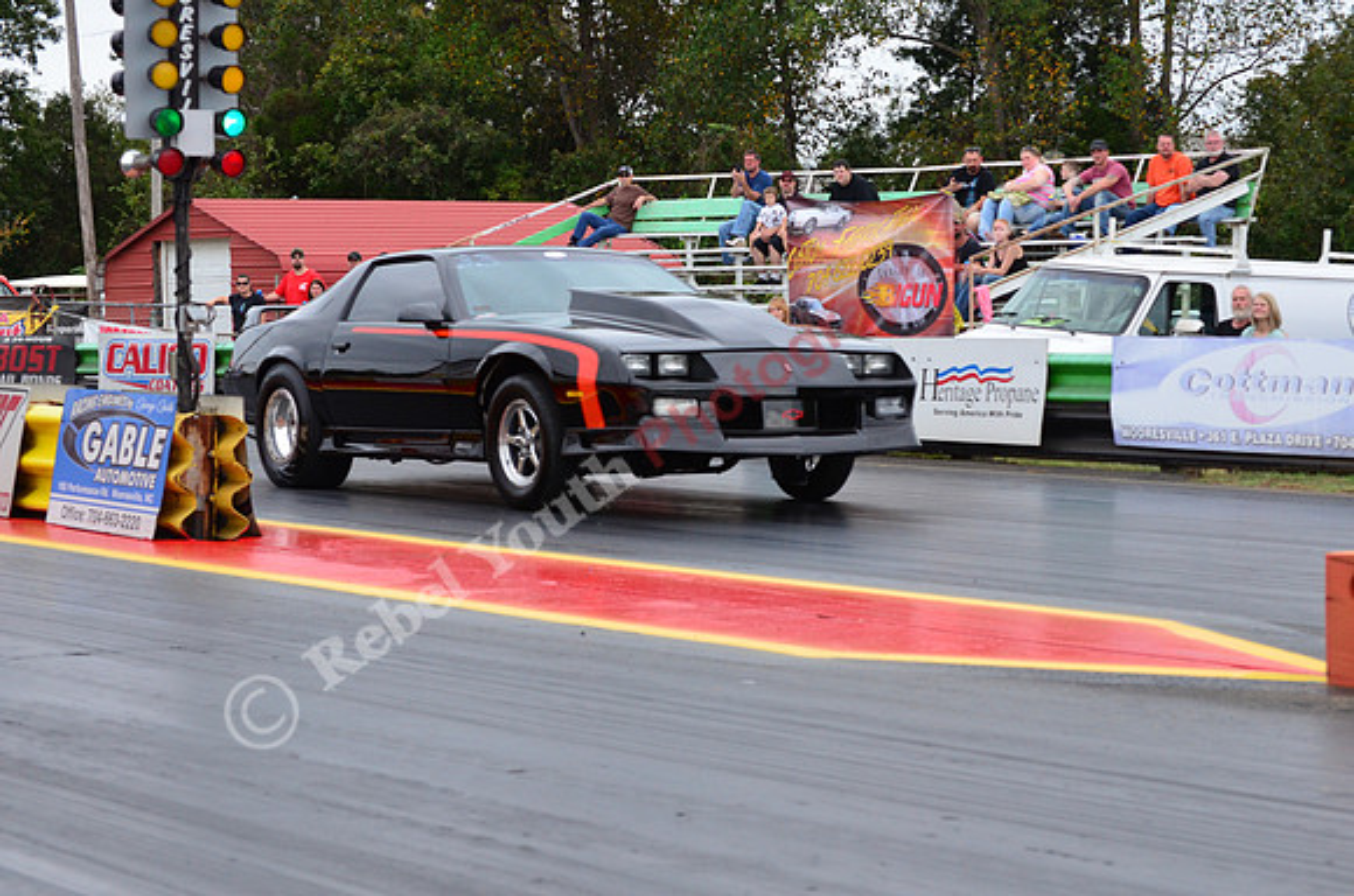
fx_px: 3940
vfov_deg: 13.0
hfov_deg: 19.5
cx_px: 677
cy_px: 448
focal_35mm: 105
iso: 1000
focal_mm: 70
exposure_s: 1/1000
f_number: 8
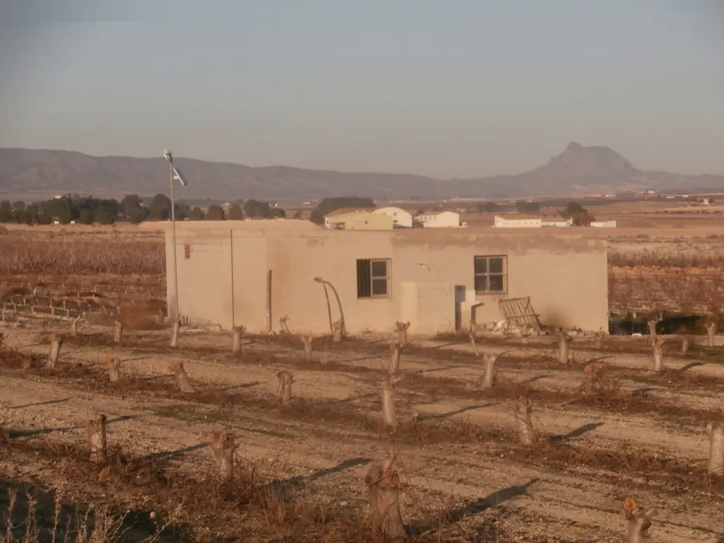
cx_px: 362
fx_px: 2301
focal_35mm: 110
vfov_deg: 13.5
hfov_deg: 17.9
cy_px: 272
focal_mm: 19.54
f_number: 5.4
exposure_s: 1/500
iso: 100
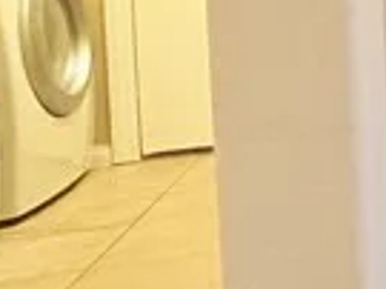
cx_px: 1432
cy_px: -114
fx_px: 1181
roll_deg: -0.4
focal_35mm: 106
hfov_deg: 9.0
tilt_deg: -4.2
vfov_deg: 13.3
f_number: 2.2
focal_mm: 2.22
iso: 200
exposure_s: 1/60
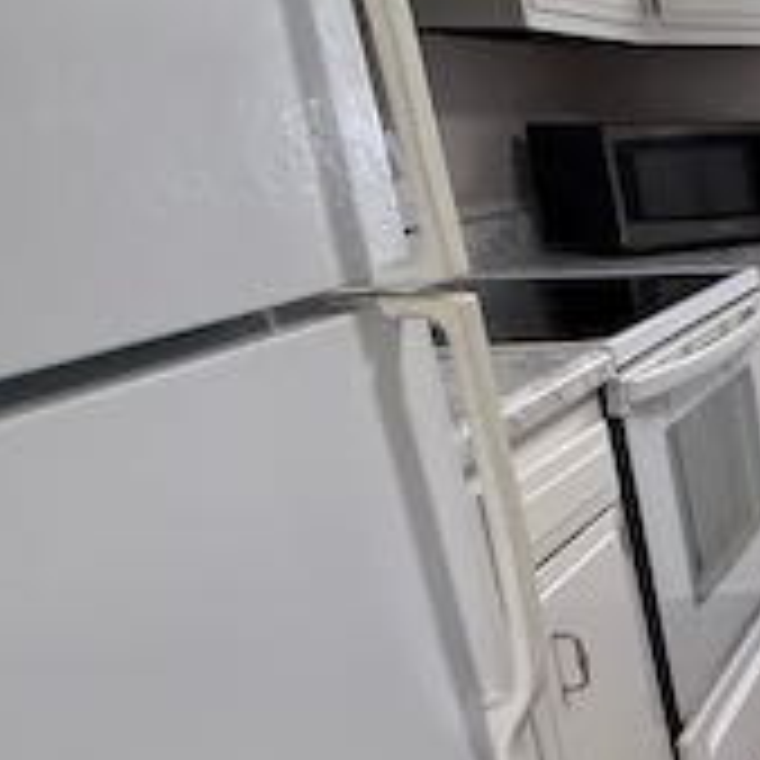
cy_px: 423
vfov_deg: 36.0
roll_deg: +0.8
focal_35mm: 47
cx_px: 1390
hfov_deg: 21.6
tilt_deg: -15.5
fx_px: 1167
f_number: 2.2
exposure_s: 1/120
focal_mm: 2.22
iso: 400
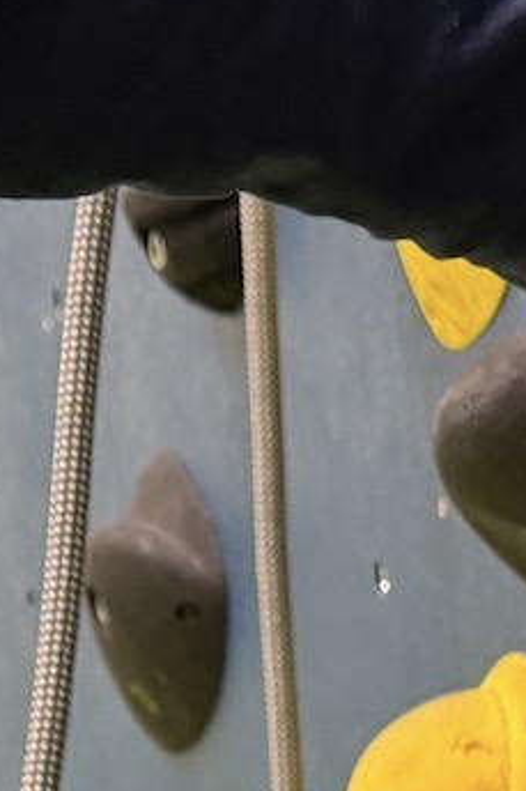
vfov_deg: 11.9
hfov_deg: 8.2
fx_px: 3642
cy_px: 1129
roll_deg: +6.2
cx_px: -148
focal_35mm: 166
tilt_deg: -7.1
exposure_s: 1/50
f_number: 1.78
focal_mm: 6.76
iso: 125
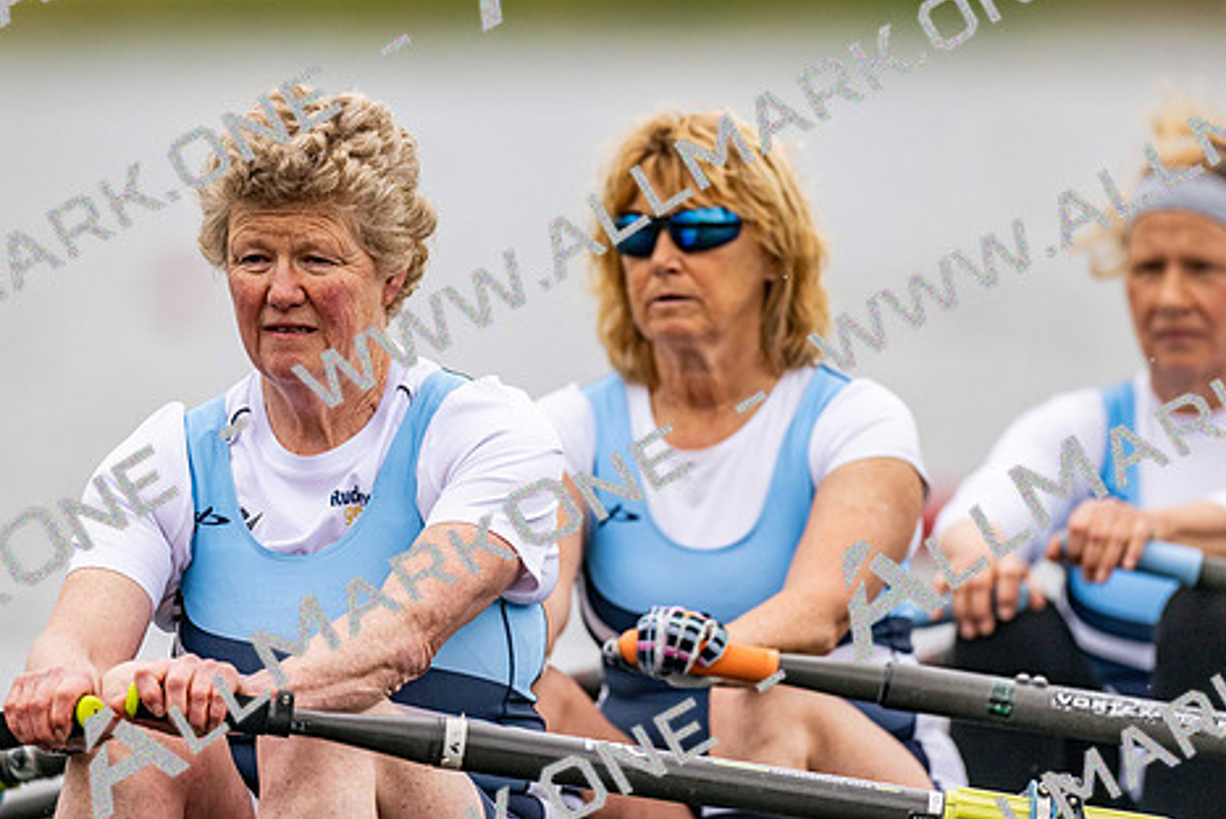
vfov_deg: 1.8
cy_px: 416
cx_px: 617
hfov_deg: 2.8
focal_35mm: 745
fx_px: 25386
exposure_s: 1/2500
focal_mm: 600
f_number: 4
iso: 500
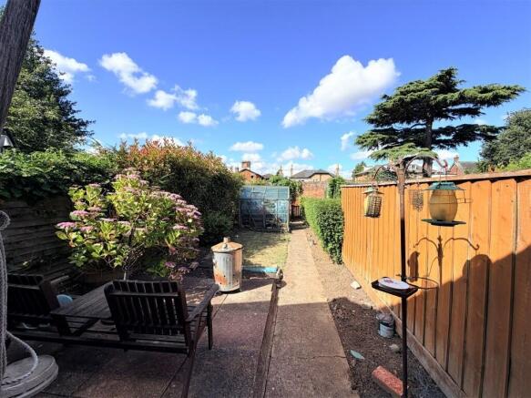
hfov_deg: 102.1
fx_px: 215
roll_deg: +1.4
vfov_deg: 85.7
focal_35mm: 14
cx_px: 266
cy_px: 199
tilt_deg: -2.0
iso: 25
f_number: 2.2
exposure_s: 1/770
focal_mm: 2.22
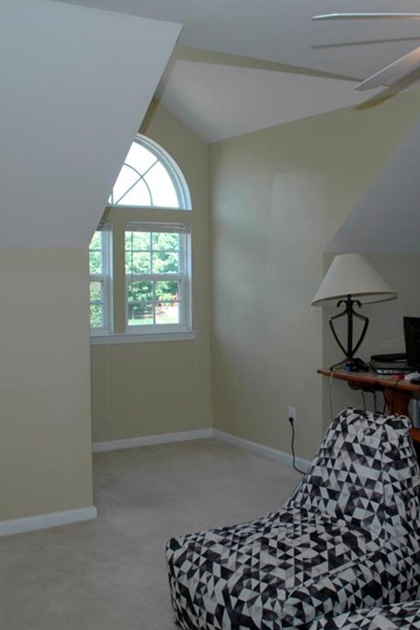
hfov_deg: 32.3
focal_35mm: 41
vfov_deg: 47.4
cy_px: 316
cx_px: 282
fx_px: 718
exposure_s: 1/60
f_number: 8
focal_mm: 18
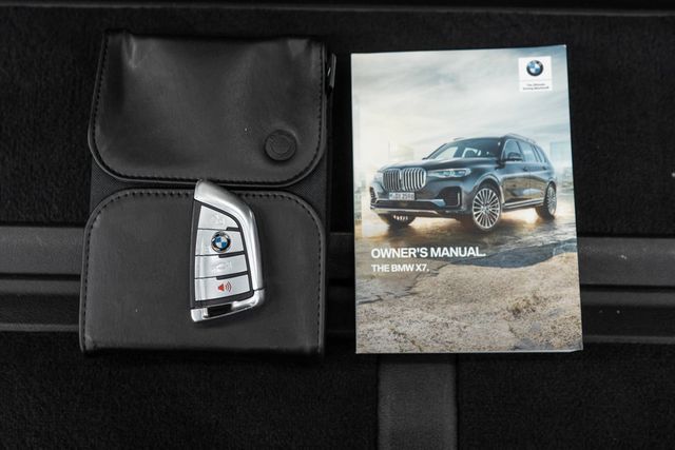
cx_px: 338
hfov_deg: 46.4
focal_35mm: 42
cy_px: 225
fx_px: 788
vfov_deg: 31.9
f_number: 3.2
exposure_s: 1/40
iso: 250
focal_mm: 28
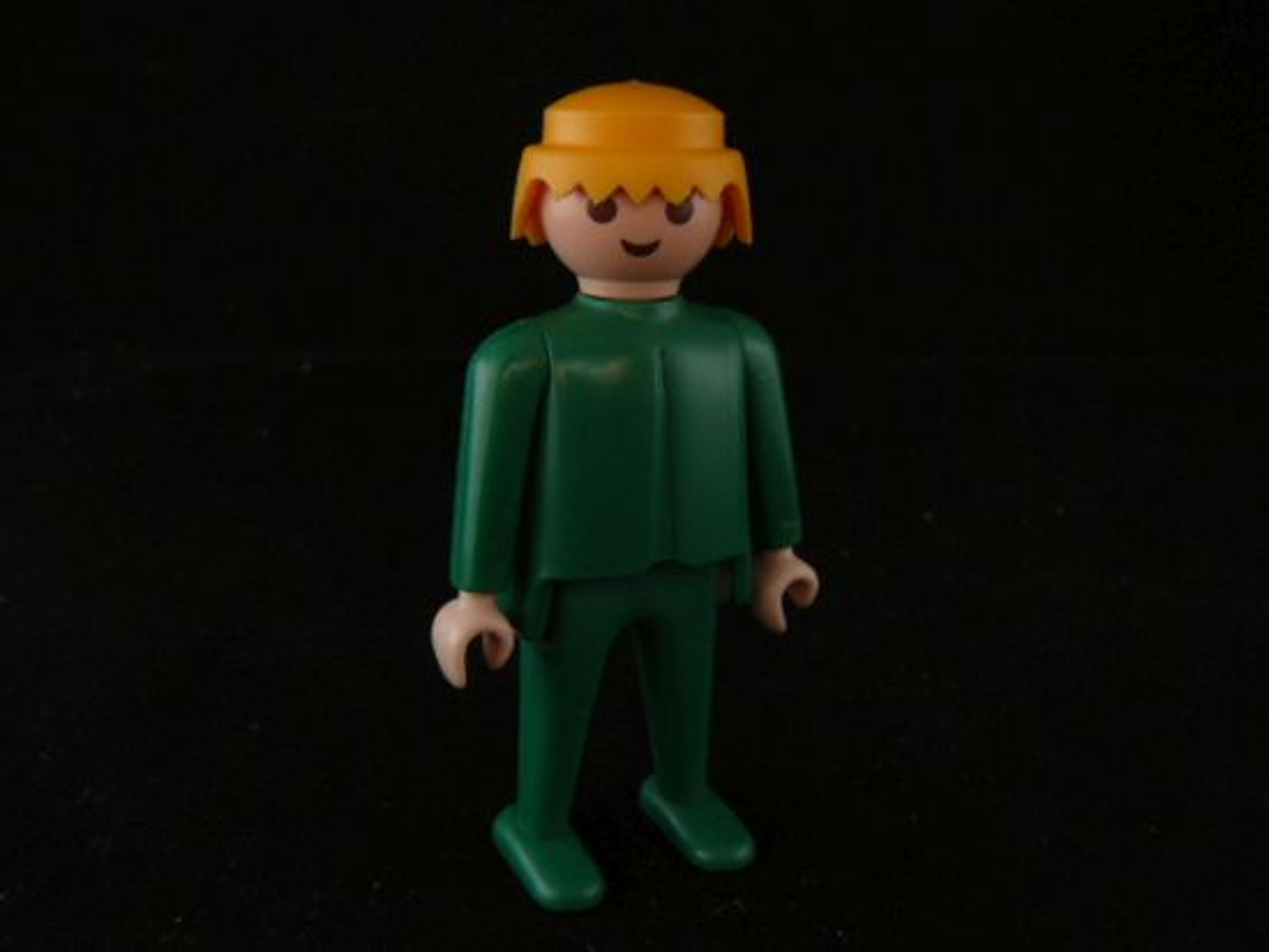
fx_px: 1320
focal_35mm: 36
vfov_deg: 39.7
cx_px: 634
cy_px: 476
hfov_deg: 51.3
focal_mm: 6
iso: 100
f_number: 4
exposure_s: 1/8
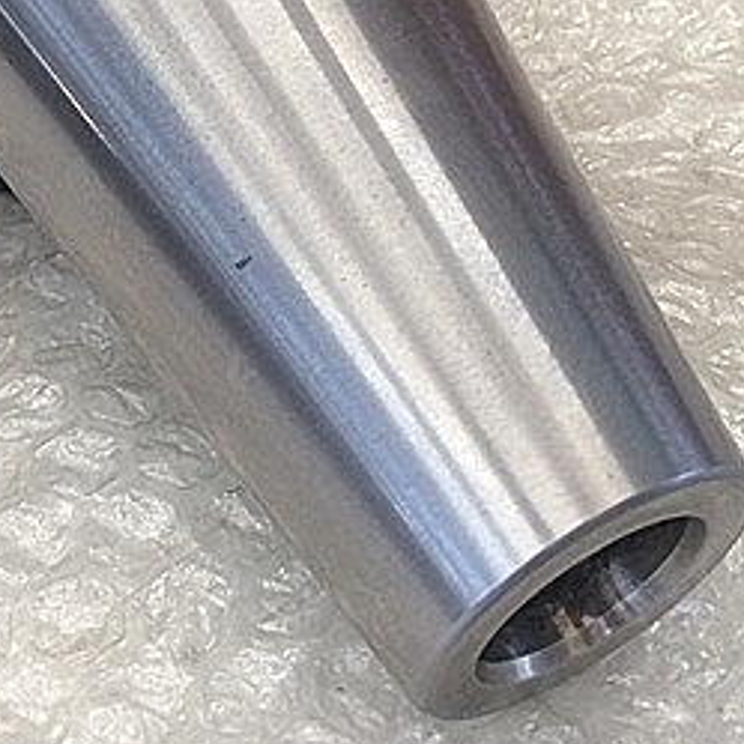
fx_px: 1605
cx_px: 341
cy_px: 93
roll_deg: +0.5
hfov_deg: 26.1
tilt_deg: -41.2
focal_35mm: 66
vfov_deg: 25.4
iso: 40
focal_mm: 4.15
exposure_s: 1/30
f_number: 2.2
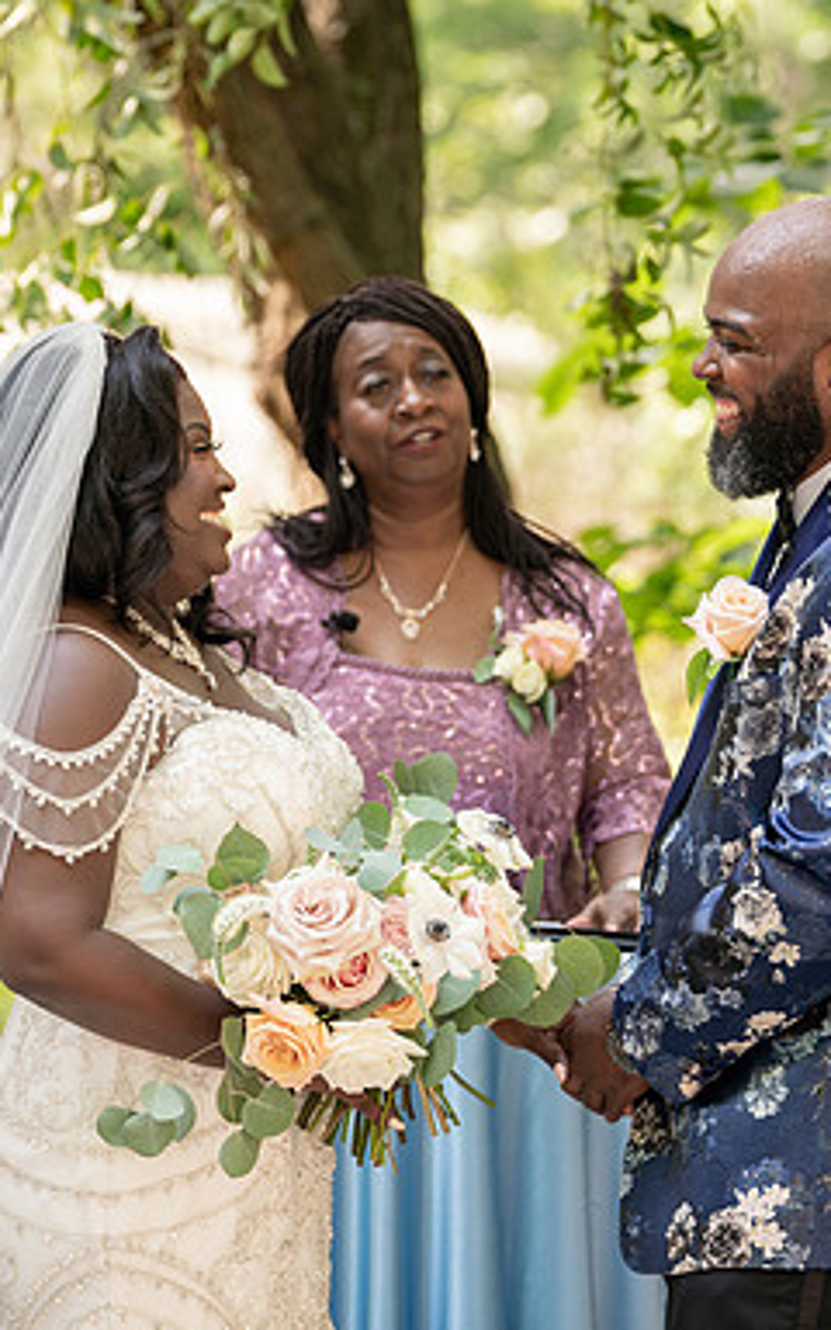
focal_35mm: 227
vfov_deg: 9.2
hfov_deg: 5.8
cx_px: 473
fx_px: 8226
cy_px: 654
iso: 400
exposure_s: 1/200
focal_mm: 143
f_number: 4
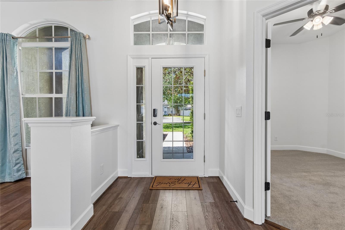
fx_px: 144
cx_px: 172
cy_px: 115
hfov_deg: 100.4
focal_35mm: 15
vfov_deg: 77.3
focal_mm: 10
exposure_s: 1/13
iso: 100
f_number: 7.1
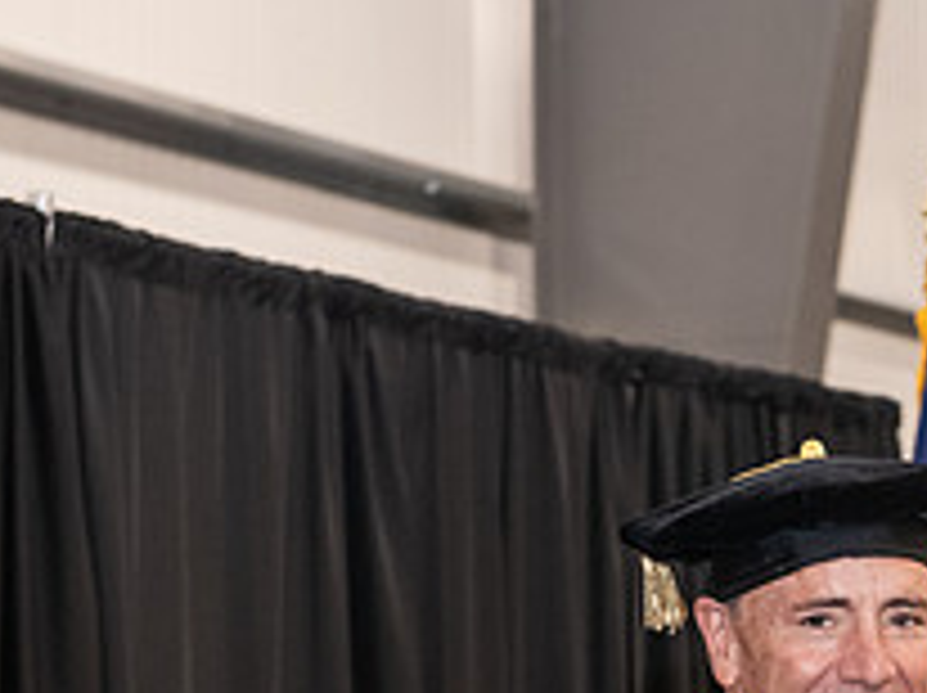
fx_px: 5082
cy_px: 866
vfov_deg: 7.7
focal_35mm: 190
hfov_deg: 10.3
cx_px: 1062
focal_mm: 70
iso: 2500
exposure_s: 1/125
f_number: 5
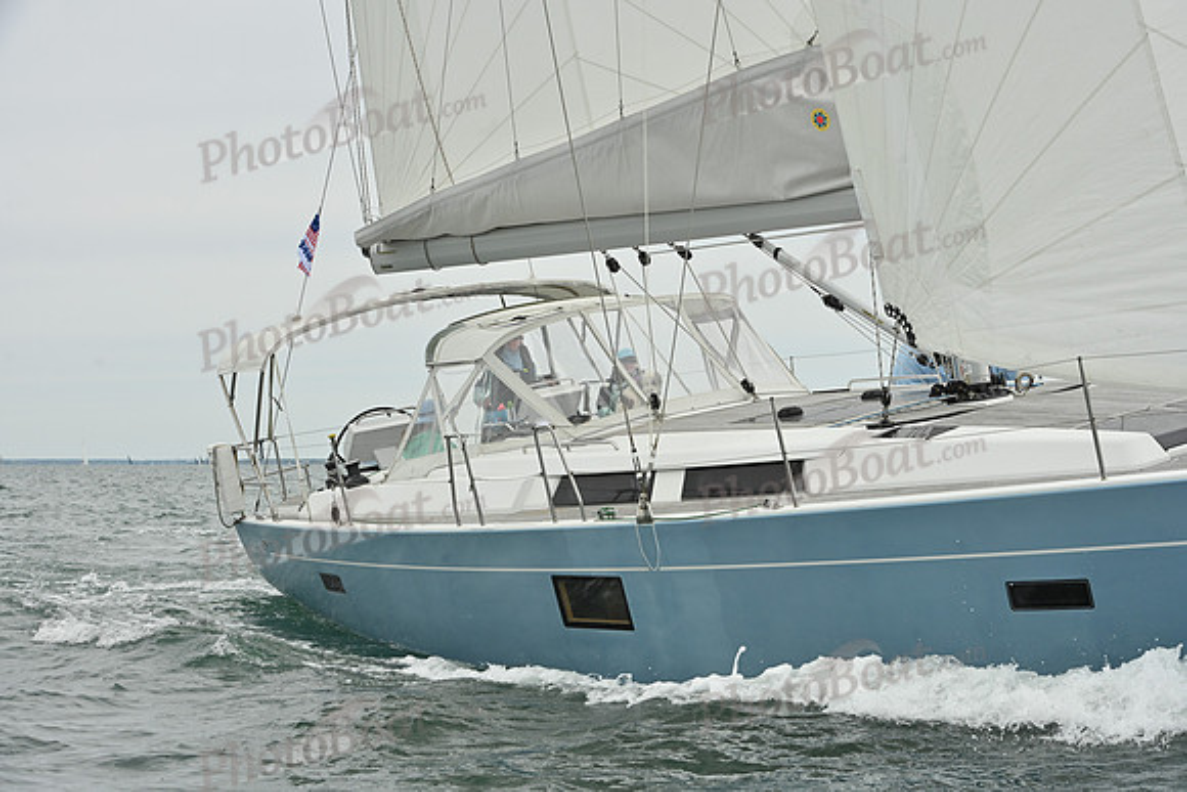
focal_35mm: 70
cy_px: 396
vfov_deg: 19.5
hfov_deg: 28.8
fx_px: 2308
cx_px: 594
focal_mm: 70
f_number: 10
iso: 320
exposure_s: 1/1000
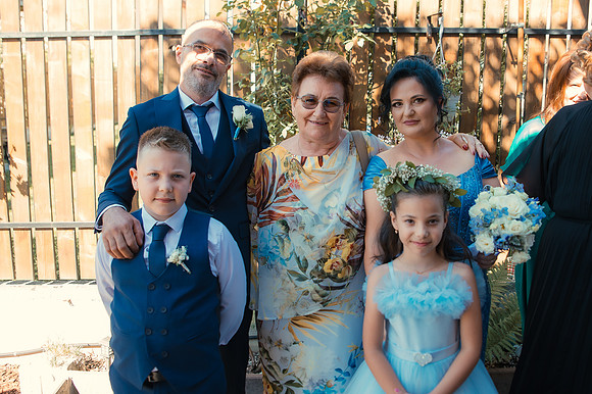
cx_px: 320
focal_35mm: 31
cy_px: 154
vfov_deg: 41.7
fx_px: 514
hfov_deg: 59.8
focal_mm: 24
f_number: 3.5
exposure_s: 1/125
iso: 200
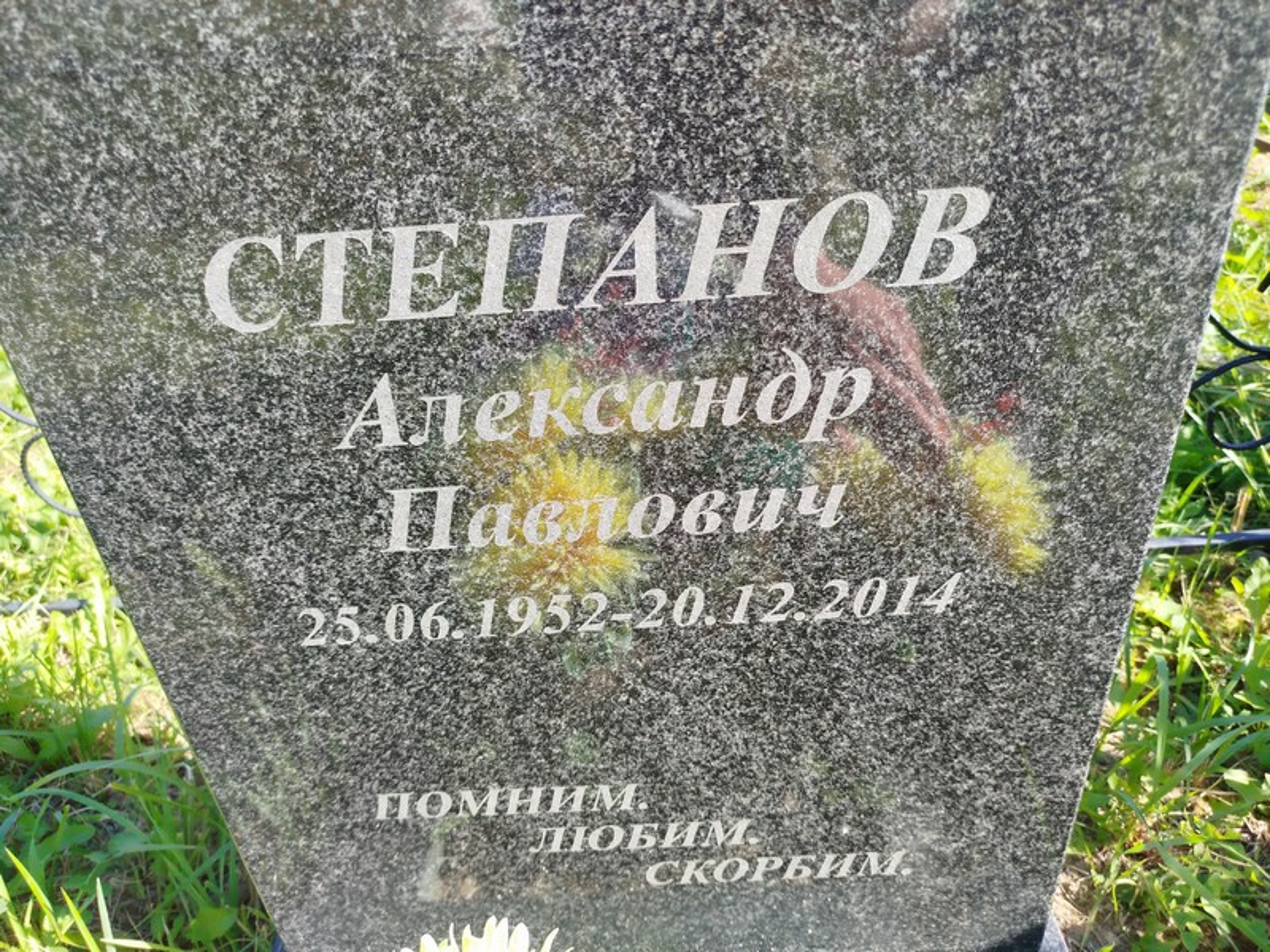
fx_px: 881
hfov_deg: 71.6
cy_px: 476
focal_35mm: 24
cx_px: 635
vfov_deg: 56.8
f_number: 1.7
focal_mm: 5.31
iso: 50
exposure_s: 1/194
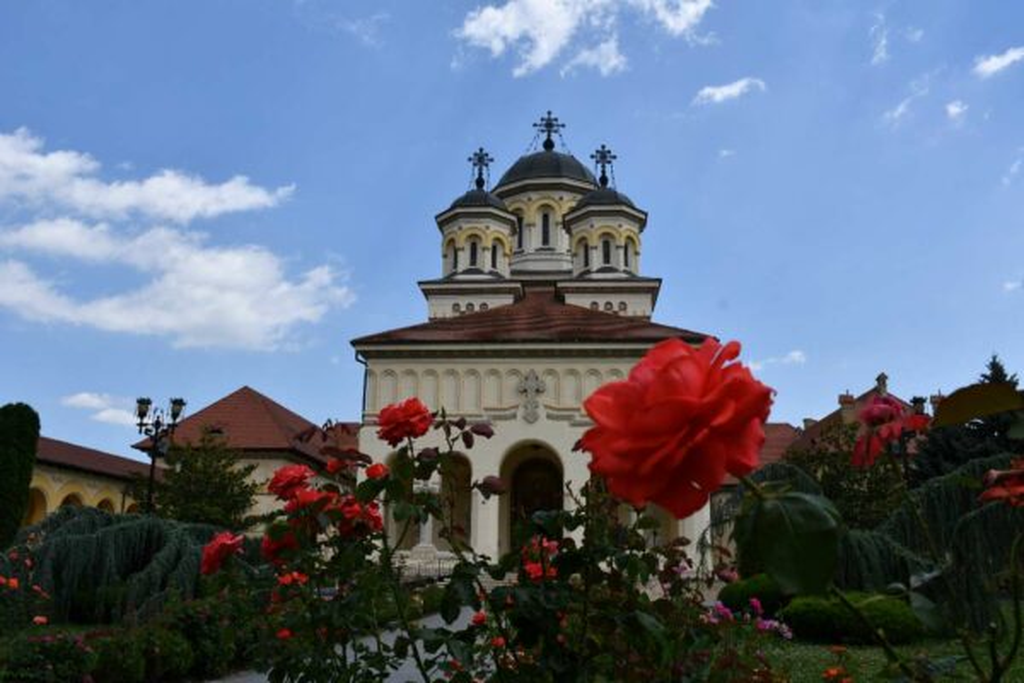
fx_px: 768
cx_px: 512
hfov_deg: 67.4
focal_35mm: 27
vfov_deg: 47.9
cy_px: 342
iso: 200
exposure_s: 1/500
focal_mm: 18
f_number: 11
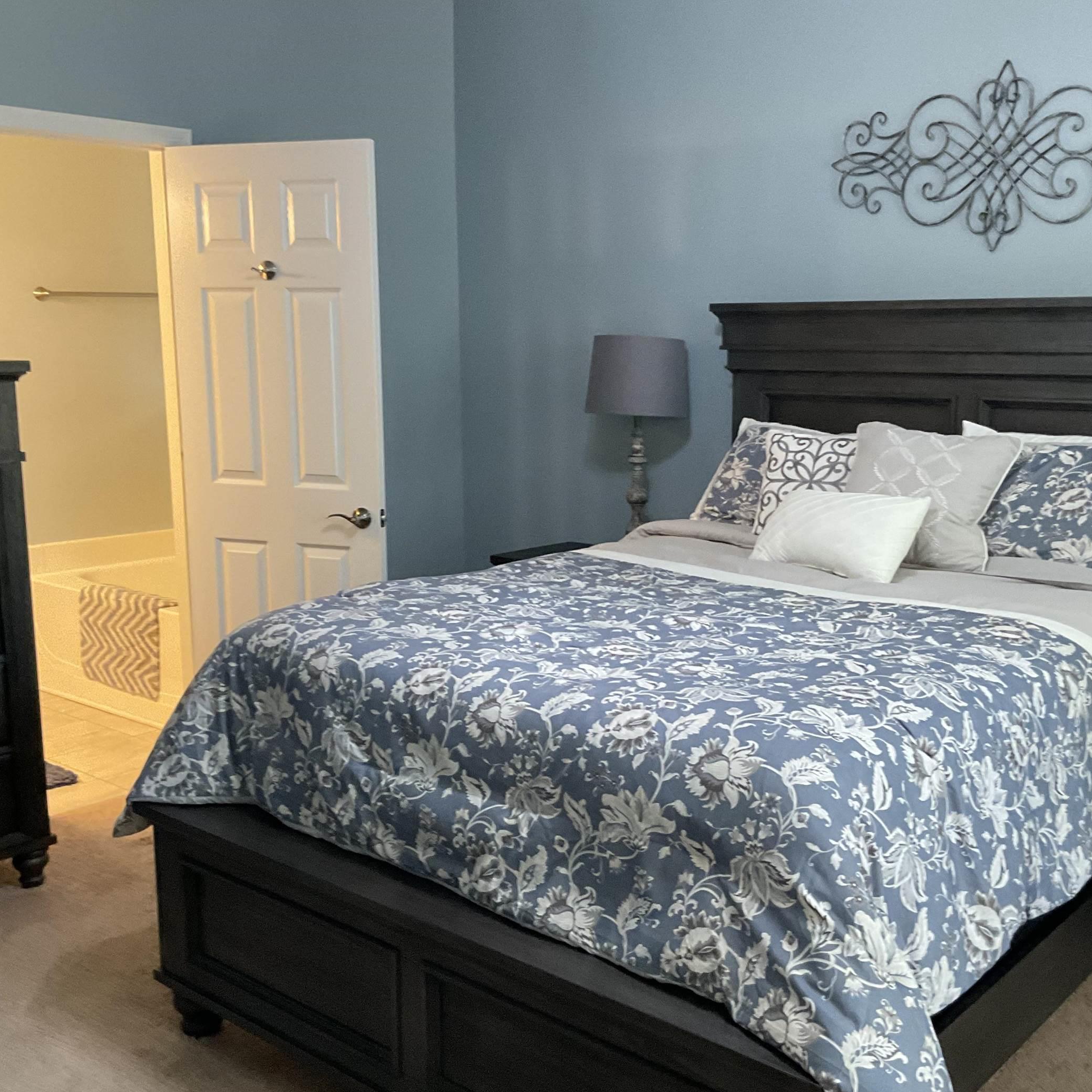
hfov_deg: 43.8
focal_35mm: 38
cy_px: 597
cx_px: 606
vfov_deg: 43.8
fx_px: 1356
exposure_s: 1/60
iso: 200
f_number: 1.8
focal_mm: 3
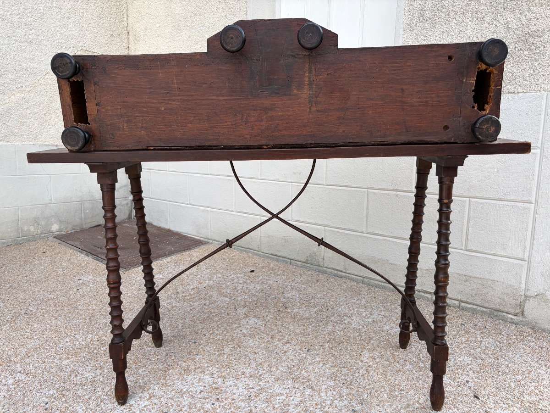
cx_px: 275
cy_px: 206
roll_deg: -1.6
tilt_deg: -7.7
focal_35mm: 26
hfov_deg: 67.3
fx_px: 413
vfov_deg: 53.1
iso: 50
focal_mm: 5.96
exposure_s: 1/895
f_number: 1.6
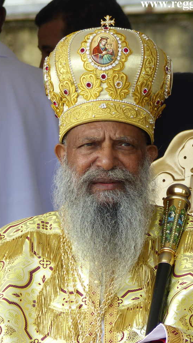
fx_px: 6050
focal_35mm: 665
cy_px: 170
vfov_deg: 3.2
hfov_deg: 1.8
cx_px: 126
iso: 100
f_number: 4
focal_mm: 108
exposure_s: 1/200
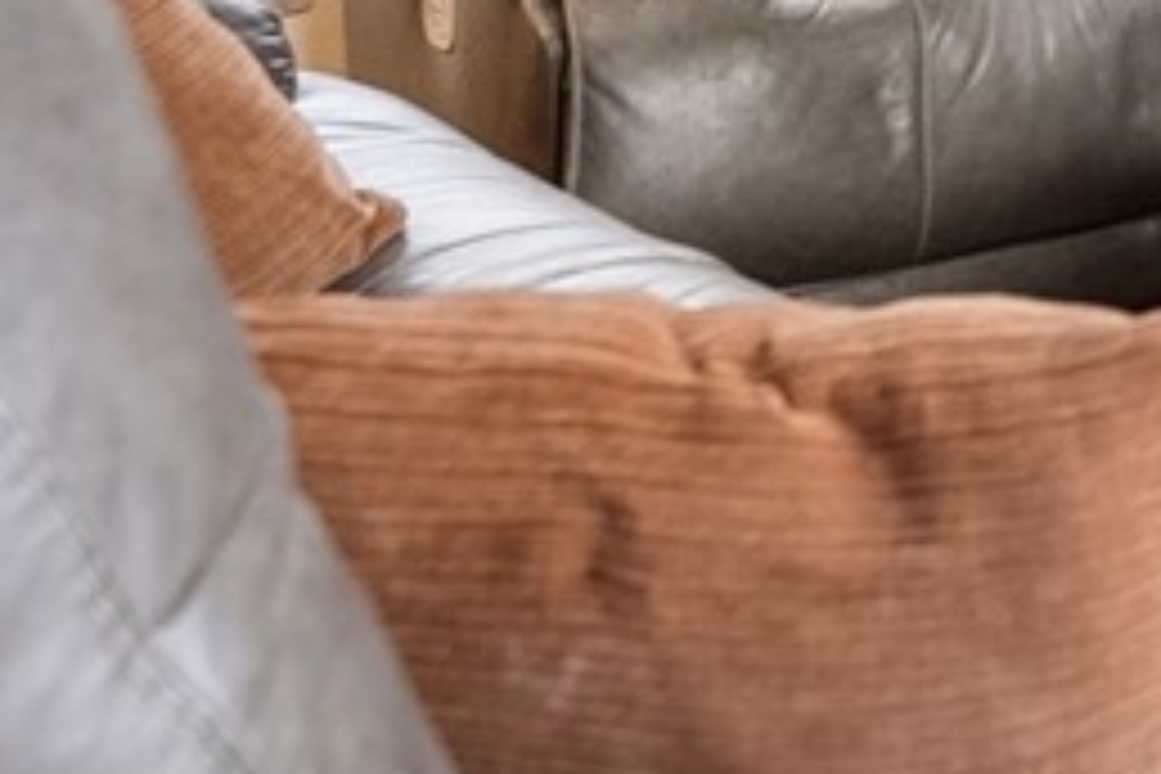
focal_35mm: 92
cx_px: 2104
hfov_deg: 17.7
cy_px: -716
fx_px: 2967
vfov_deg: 13.1
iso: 400
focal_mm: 14
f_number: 2.8
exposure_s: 1/25
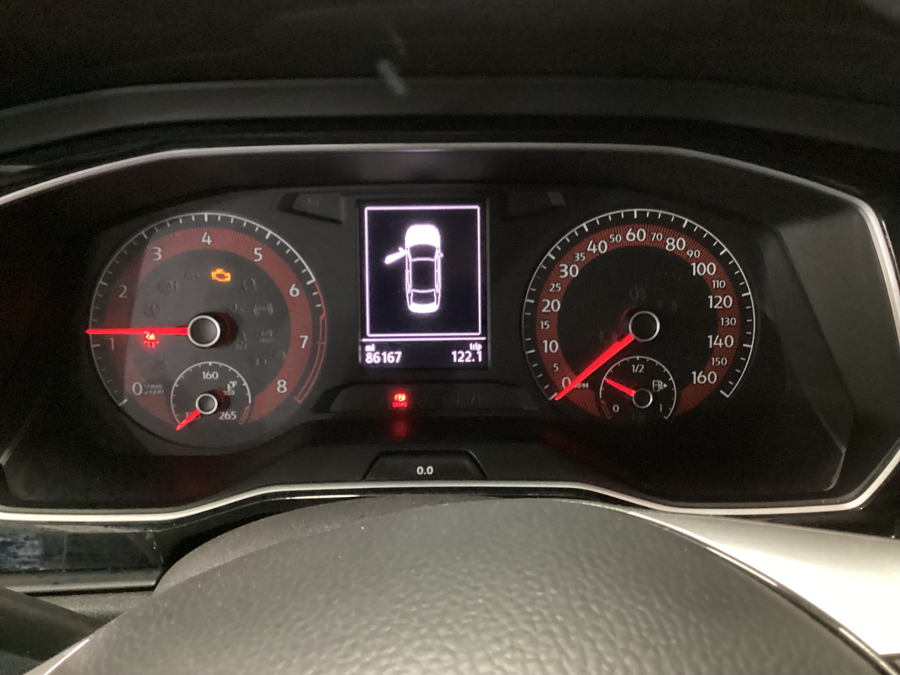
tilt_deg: -27.4
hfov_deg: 58.4
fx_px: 806
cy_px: 338
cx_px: 450
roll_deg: -1.0
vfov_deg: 45.4
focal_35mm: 31
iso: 800
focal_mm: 3.3
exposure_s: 1/17
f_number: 2.4
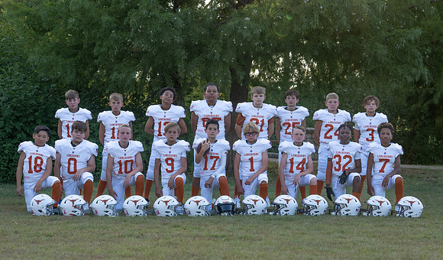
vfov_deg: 15.5
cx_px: 201
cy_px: 157
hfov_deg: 26.2
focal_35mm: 80
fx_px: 952
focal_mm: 70
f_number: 4.5
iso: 250
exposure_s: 1/400
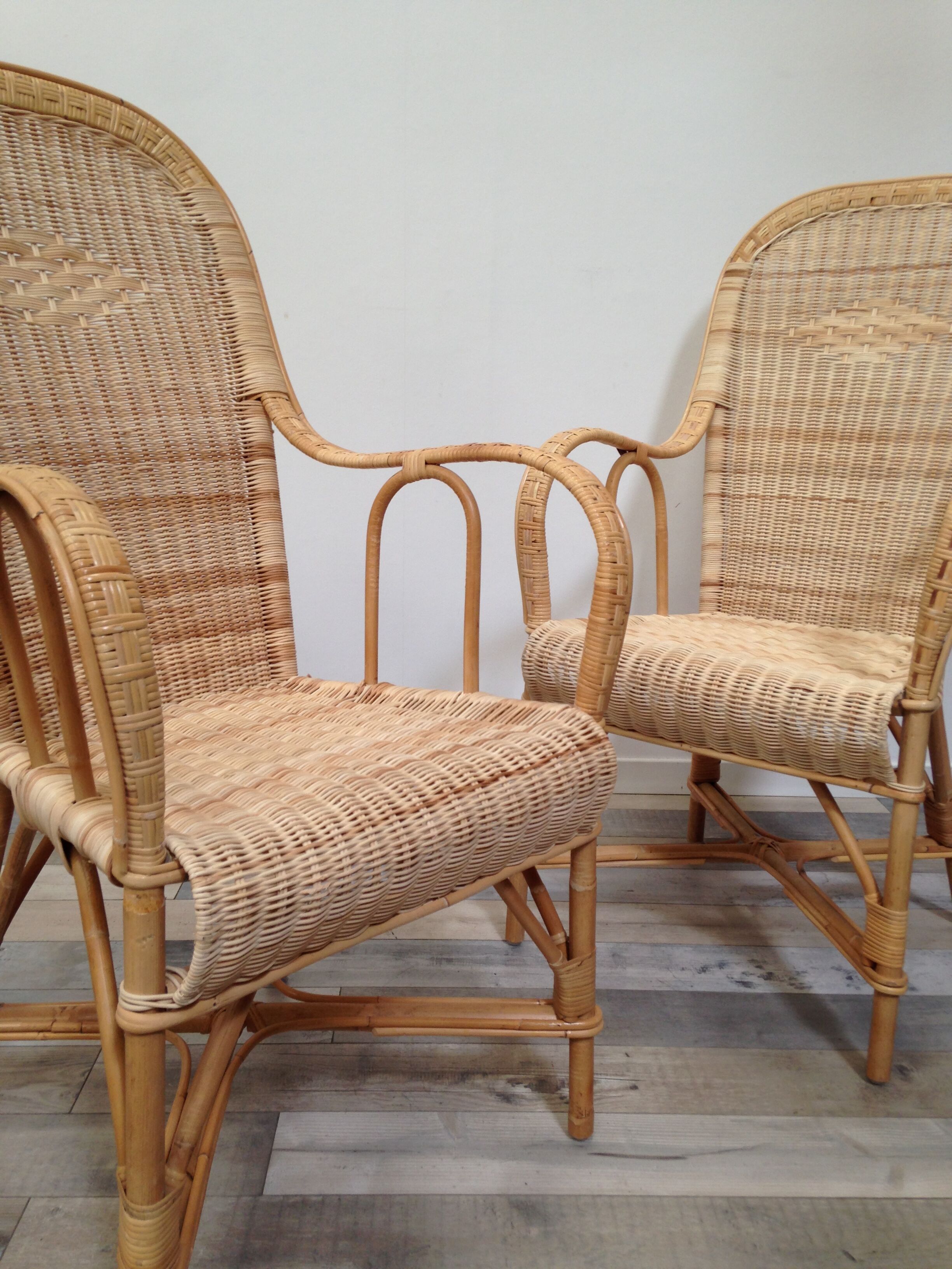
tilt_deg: -13.9
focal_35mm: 33
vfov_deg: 55.4
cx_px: 476
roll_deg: -1.1
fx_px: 1210
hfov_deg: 42.9
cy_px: 634
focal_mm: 4.12
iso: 50
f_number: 2.4
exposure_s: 1/24
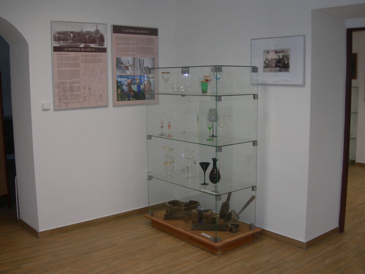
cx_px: 182
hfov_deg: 47.9
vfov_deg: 36.8
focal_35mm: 39
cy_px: 140
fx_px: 411
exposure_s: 1/30
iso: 50
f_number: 2.8
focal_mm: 7.8
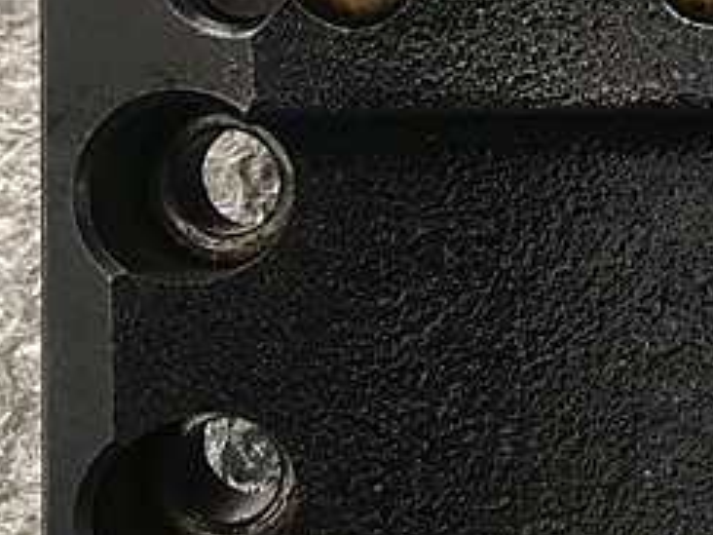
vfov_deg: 19.2
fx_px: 1565
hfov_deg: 25.3
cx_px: 538
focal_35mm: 76
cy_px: 108
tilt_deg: -61.8
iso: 32
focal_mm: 4.15
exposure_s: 1/30
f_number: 2.2
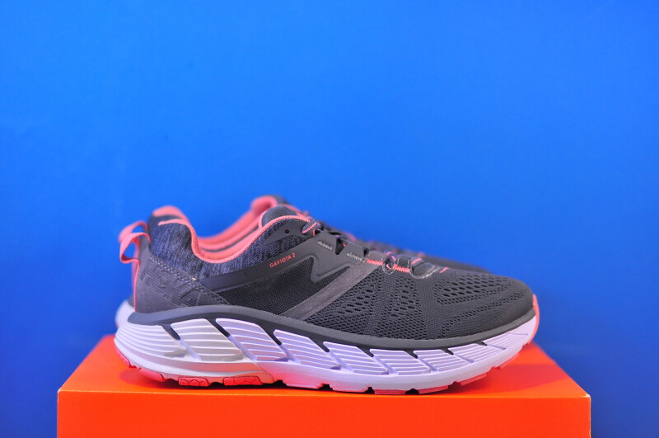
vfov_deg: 18.1
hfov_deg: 27.0
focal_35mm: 75
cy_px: 219
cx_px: 330
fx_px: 1371
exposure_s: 1/320
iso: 250
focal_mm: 50
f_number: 2
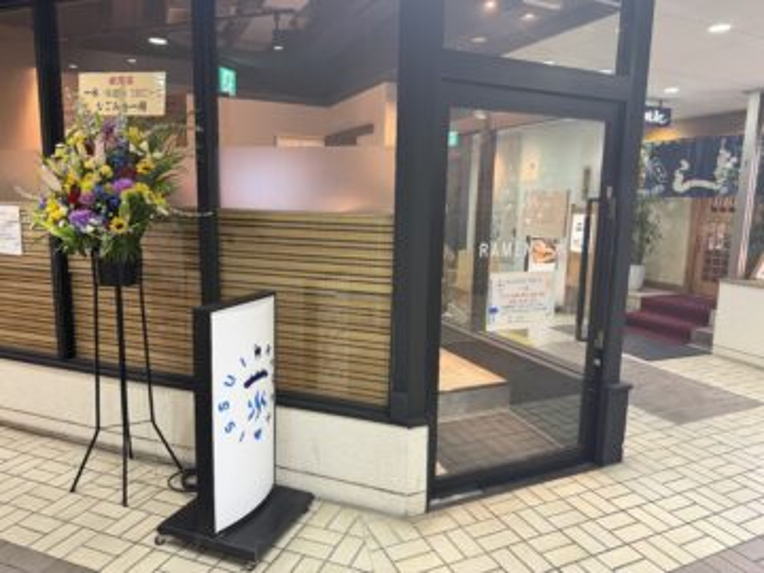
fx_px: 530
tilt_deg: -8.7
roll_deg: -0.9
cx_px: 382
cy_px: 286
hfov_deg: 71.6
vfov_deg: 56.8
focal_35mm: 24
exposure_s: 1/60
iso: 320
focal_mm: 6.76
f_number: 1.78
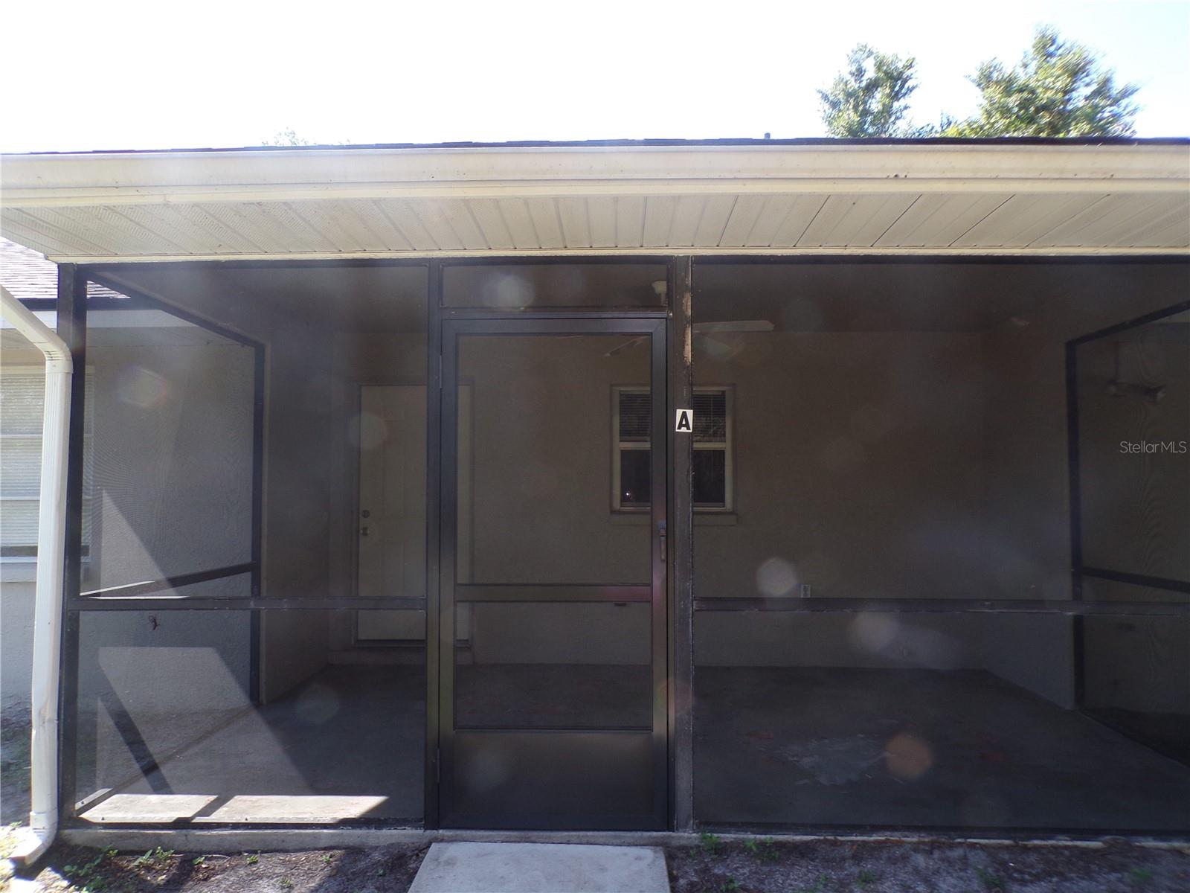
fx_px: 825
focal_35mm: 24
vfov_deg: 56.8
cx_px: 595
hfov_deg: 71.6
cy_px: 446
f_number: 4.3
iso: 80
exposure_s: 1/105
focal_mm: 4.3
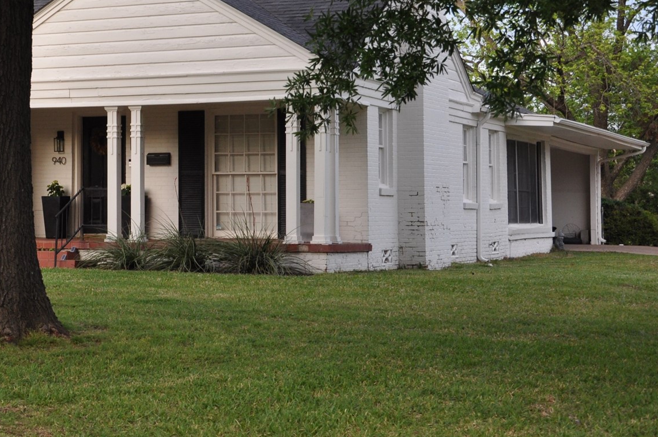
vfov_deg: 16.9
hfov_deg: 24.6
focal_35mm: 80
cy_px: 110
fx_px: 1461
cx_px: 57
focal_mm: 28
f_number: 5.6
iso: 360
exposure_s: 1/125
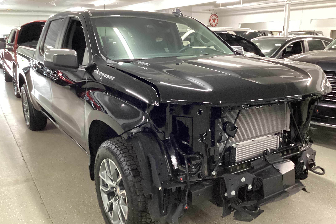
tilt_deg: -17.8
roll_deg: +0.5
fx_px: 308
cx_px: 165
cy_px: 118
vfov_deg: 40.0
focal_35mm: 33
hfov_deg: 57.2
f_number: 2.4
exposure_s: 1/30
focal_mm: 3.3
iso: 500
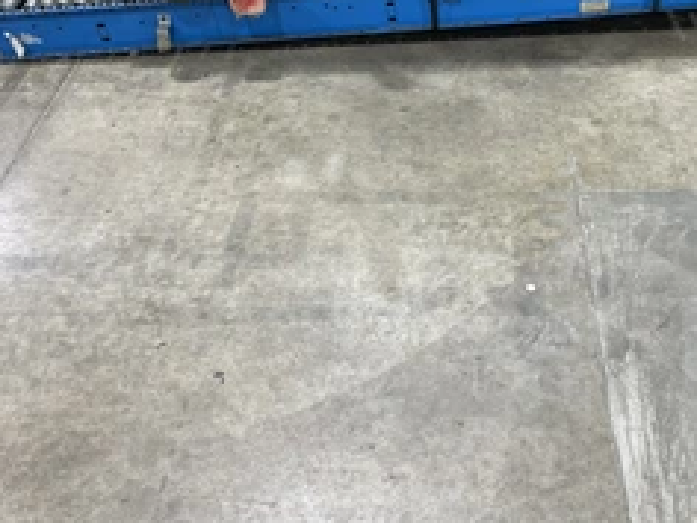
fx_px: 886
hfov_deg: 42.3
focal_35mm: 44
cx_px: 473
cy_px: 148
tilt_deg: -38.1
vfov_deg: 32.4
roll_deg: +1.5
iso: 80
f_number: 1.6
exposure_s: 1/120
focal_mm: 4.2
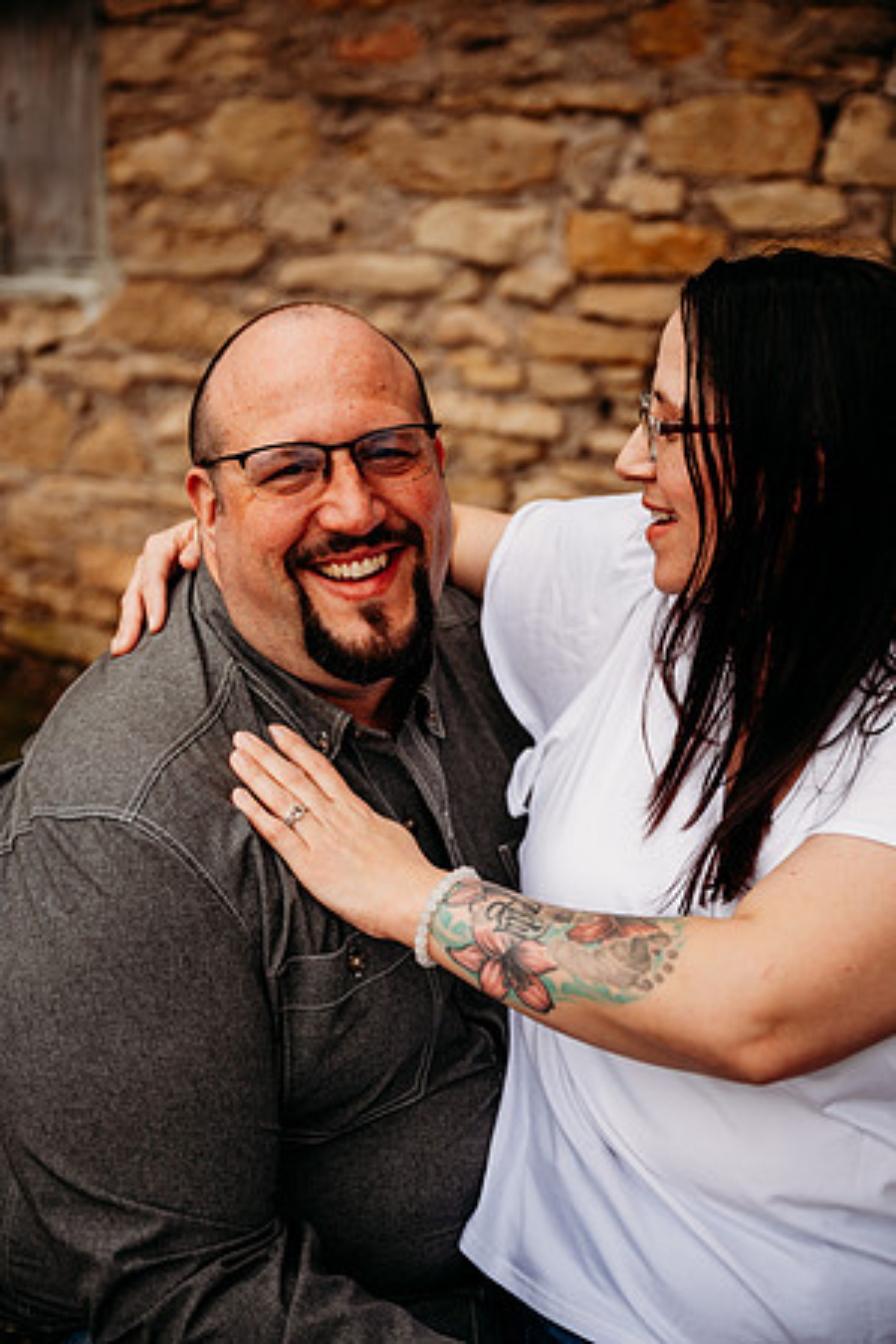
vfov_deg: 41.9
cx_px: 448
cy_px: 672
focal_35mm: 47
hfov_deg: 28.6
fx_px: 1755
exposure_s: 1/400
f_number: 3.2
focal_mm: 47
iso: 200
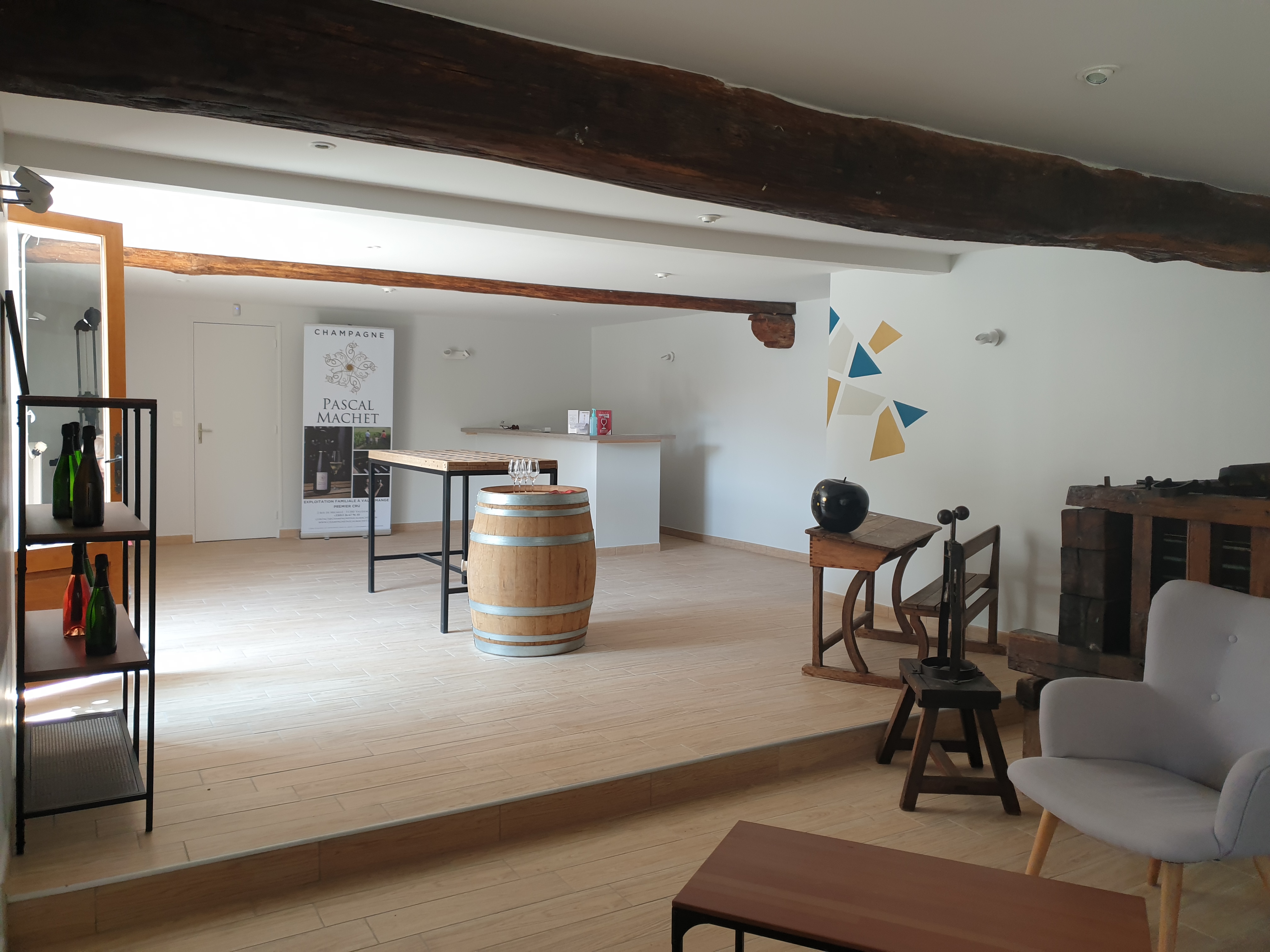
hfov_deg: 67.3
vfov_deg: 53.1
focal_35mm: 26
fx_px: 954
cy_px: 476
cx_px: 635
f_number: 1.5
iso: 80
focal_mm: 4.3
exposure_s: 1/100
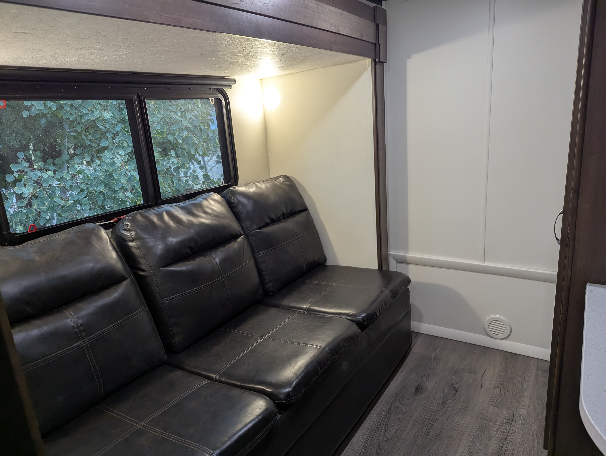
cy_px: 228
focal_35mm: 24
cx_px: 303
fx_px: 421
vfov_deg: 56.9
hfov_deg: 71.5
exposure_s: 1/240
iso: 421
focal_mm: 6.81
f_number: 1.85
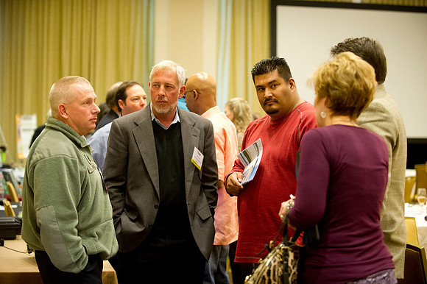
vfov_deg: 17.5
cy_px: 142
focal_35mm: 78
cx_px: 214
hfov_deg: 26.0
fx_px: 925
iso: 3200
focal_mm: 78
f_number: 2.8
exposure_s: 1/60
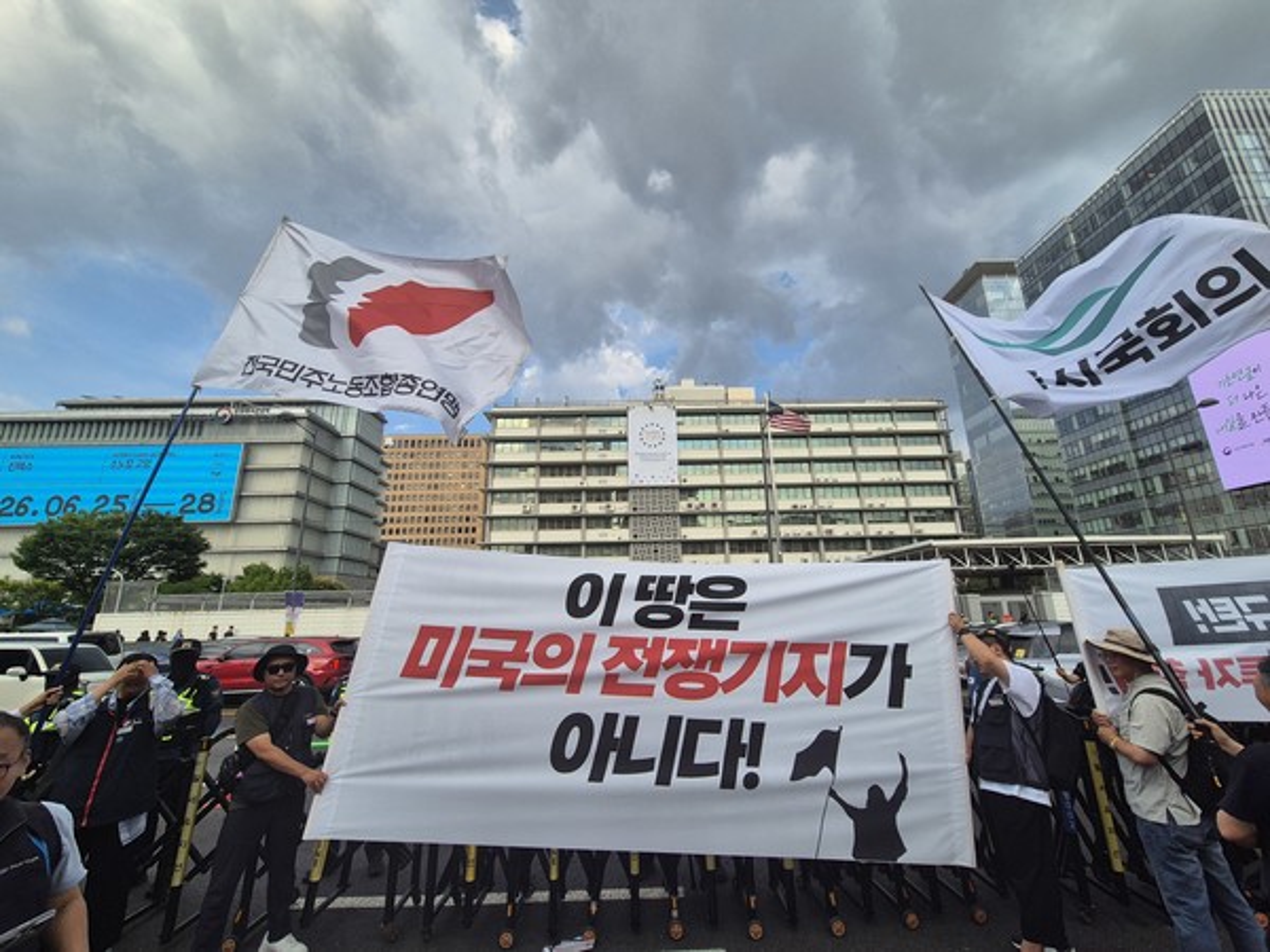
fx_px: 477
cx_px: 635
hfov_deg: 106.2
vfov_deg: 89.9
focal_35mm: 13
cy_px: 476
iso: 50
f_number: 2.2
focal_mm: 2.2
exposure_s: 1/1376
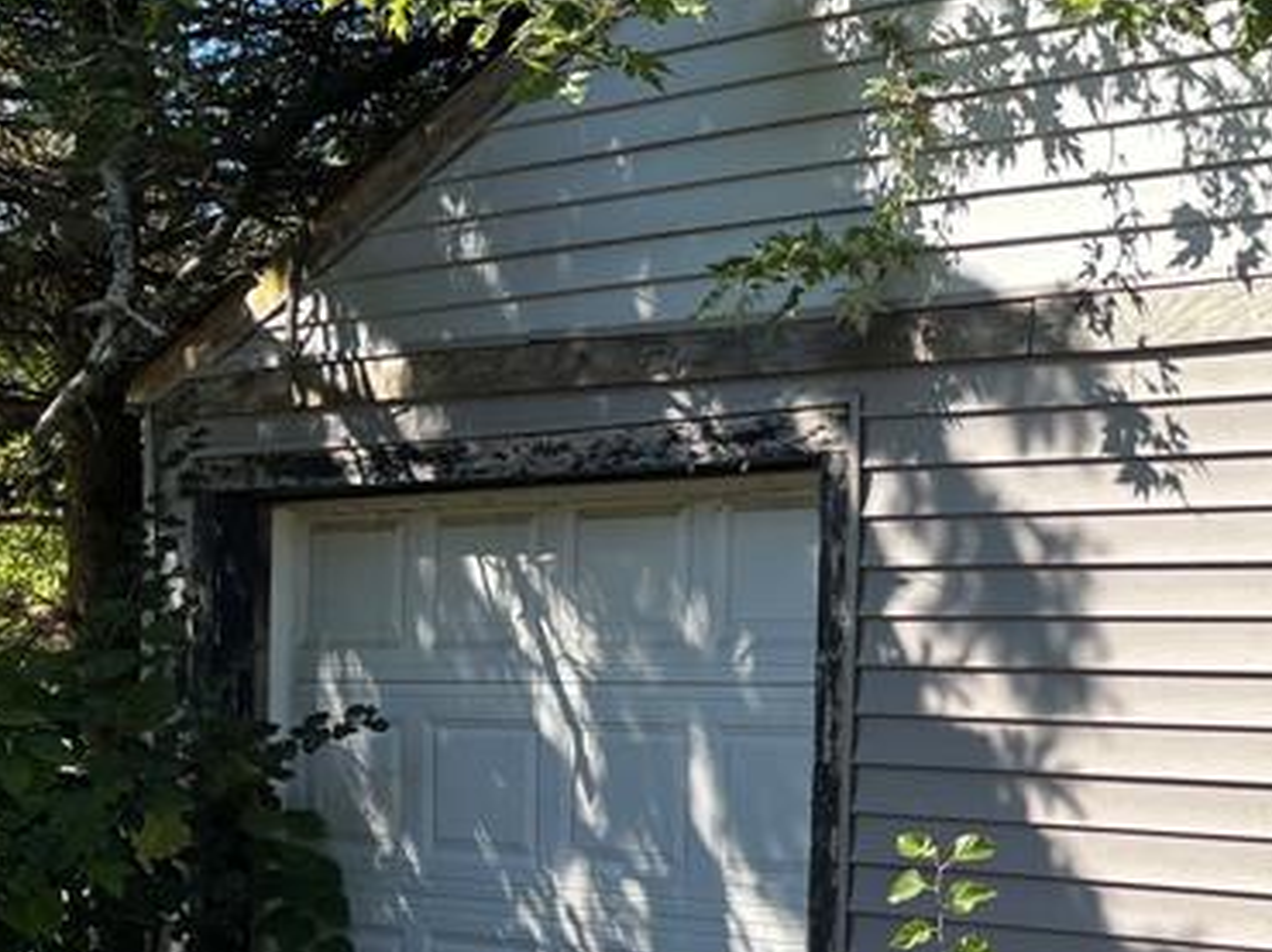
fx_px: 2644
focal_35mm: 72
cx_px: 1685
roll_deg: -0.2
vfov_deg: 20.2
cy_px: 732
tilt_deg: -1.1
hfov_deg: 23.6
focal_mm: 5.96
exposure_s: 1/1695
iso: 50
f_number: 1.6
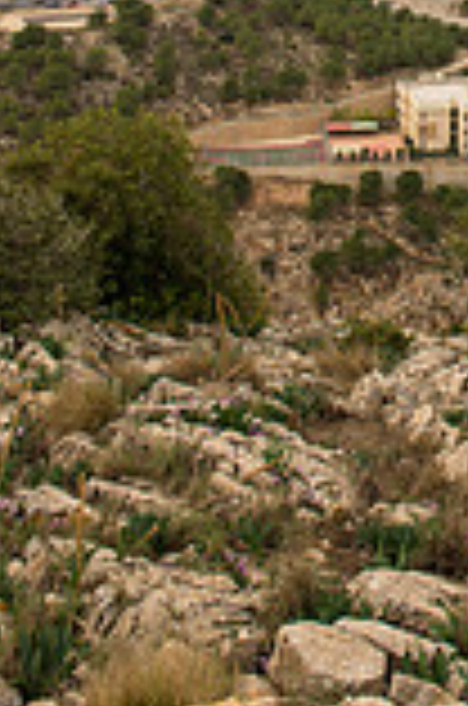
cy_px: -225
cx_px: 621
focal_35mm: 69
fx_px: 1351
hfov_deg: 18.2
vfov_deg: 25.1
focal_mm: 24
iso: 100
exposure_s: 1/640
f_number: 3.5
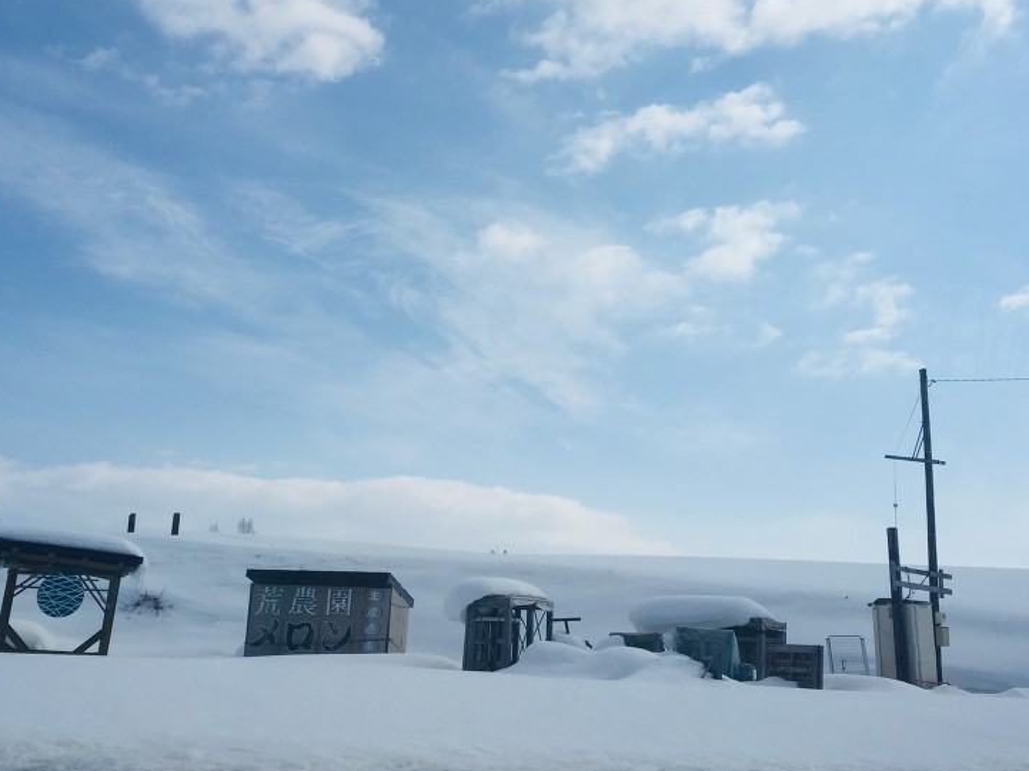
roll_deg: +0.1
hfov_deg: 48.9
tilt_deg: +17.1
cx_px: 449
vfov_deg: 37.7
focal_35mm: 38
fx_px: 1129
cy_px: 384
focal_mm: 4.15
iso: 32
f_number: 2.2
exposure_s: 1/1464
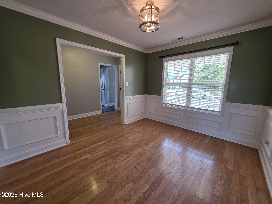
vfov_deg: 89.9
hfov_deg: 106.2
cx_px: 136
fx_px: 102
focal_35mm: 13
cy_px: 102
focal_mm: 2.2
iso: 125
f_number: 1.9
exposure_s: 1/120
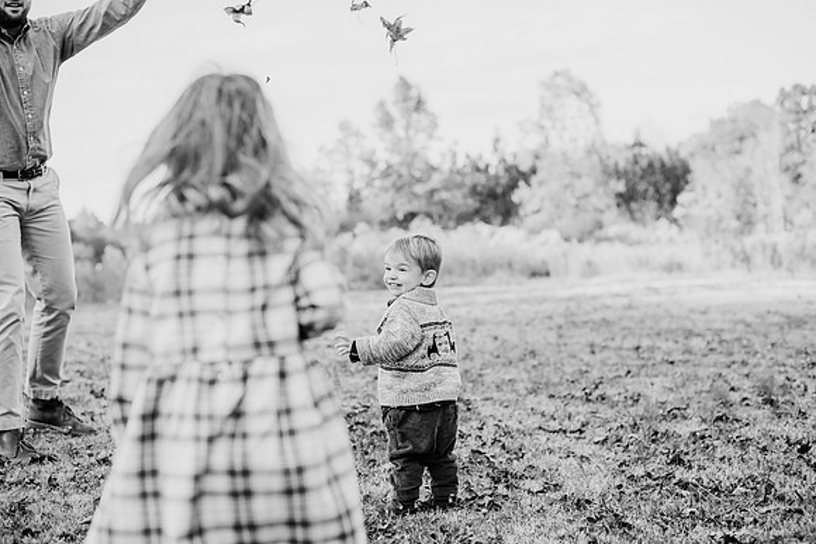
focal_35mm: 50
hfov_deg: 39.6
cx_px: 408
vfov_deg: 27.0
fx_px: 1134
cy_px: 272
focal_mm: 50
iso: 500
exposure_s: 1/1000
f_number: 2.8
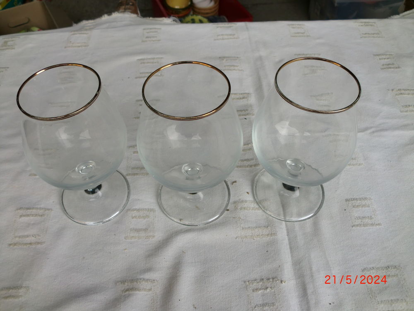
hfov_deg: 52.6
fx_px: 419
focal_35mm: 35
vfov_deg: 40.7
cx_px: 207
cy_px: 156
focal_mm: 6.3
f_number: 3.1
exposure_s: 1/160
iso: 64
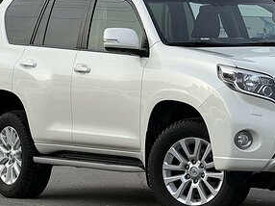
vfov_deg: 6.5
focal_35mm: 230
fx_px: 1826
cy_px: 87
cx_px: 194
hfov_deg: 8.6
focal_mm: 15.66
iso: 50
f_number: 2.8
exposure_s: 1/546
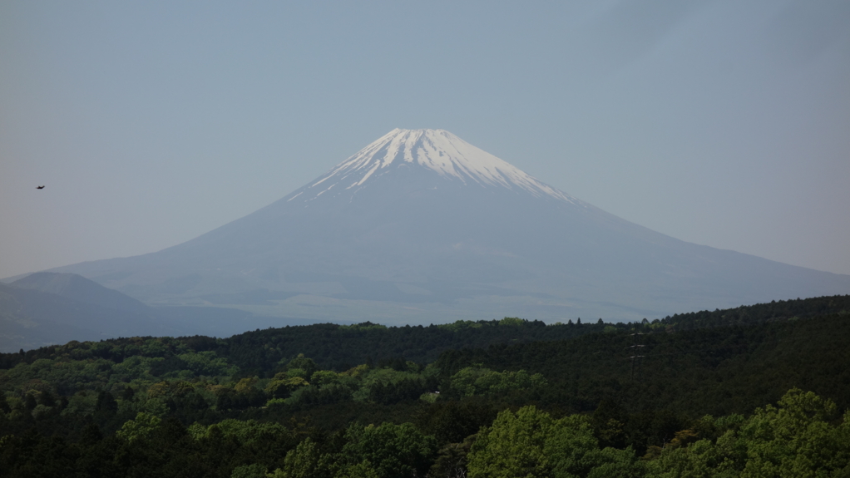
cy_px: 205
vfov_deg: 11.5
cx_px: 425
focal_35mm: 105
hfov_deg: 20.4
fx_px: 2367
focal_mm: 37.1
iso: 125
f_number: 6.3
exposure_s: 1/800
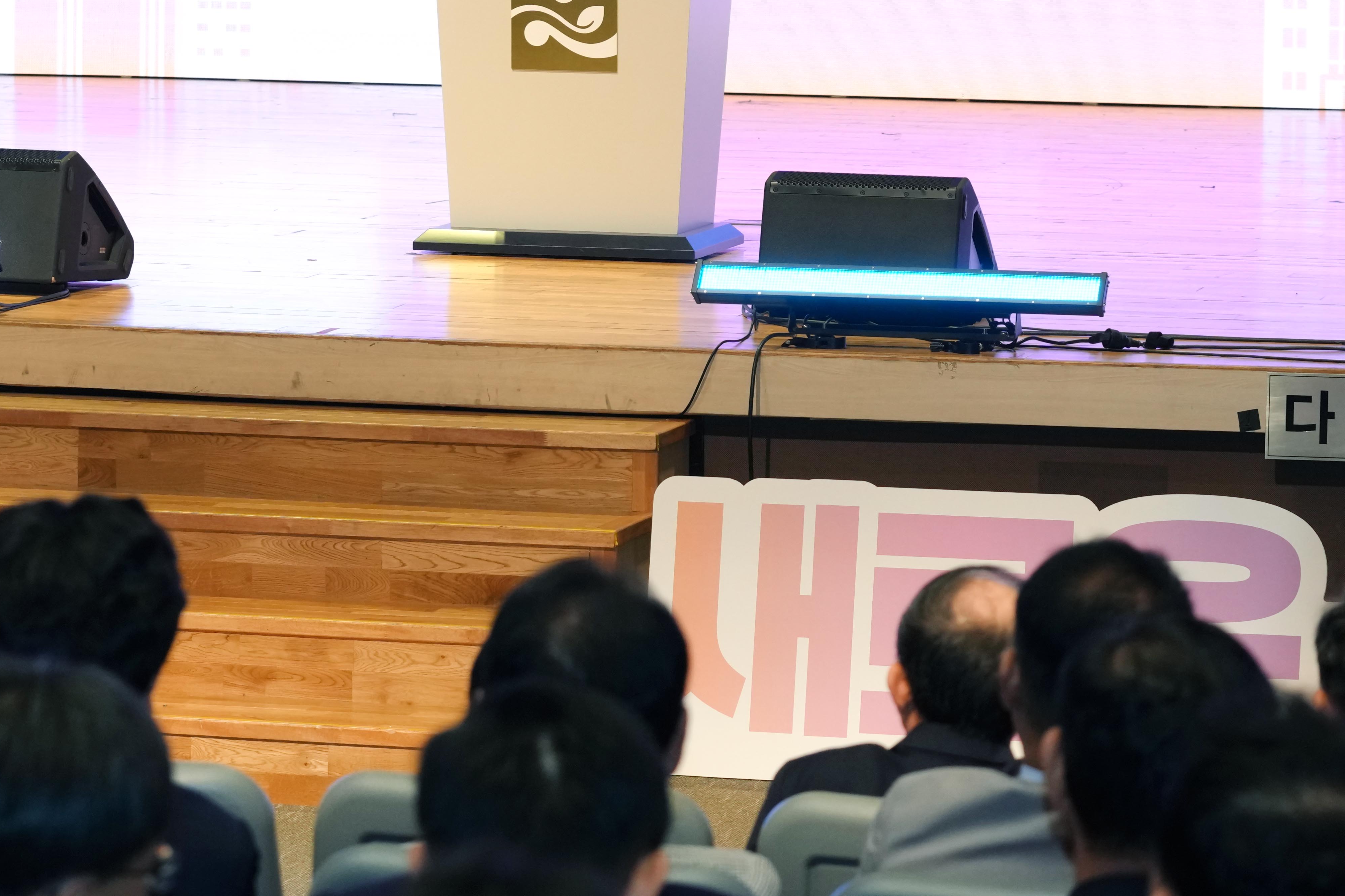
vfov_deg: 8.6
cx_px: 355
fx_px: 5940
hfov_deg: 12.9
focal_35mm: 159
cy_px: 99
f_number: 5
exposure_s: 1/125
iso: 2000
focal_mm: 74
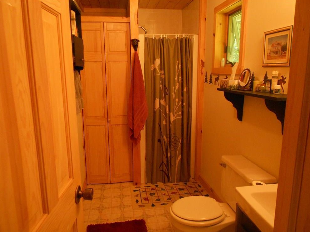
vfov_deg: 51.4
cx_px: 150
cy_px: 118
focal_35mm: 27
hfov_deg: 65.3
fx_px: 242
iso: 400
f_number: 3.2
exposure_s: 1/40
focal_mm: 4.6
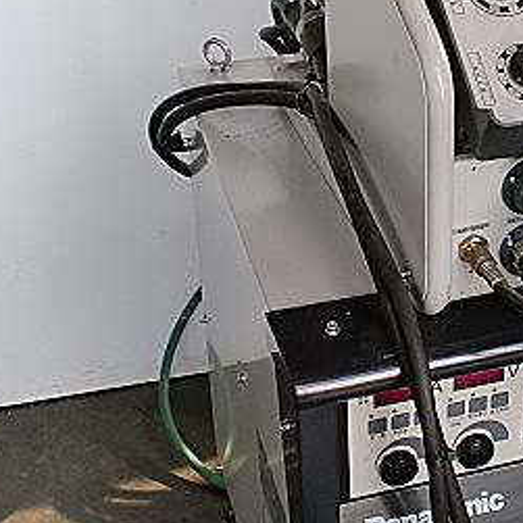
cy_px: 208
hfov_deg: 21.3
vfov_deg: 21.9
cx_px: 502
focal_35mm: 79
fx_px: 1350
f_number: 3.1
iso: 64
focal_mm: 6.3
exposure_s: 1/60
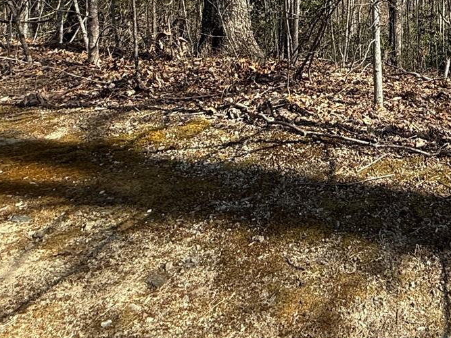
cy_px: -172
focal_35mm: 43
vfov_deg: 25.3
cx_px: 436
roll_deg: +3.9
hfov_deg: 39.4
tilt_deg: +6.8
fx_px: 560
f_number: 2.2
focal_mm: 2.22
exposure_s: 1/809
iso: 50
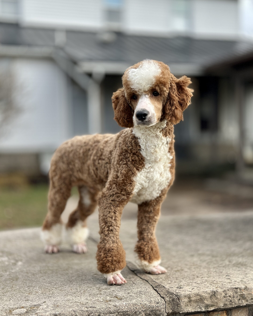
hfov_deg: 29.7
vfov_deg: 36.6
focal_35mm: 51
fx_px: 477
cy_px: 148
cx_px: 127
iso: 80
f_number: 1.78
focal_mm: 6.86
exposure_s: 1/2160
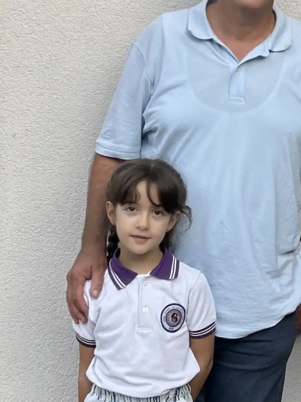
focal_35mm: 112
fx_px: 1299
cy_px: 102
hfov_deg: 12.6
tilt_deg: -4.8
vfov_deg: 17.5
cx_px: 443
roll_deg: -1.0
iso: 50
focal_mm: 5.7
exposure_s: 1/171
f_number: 1.5
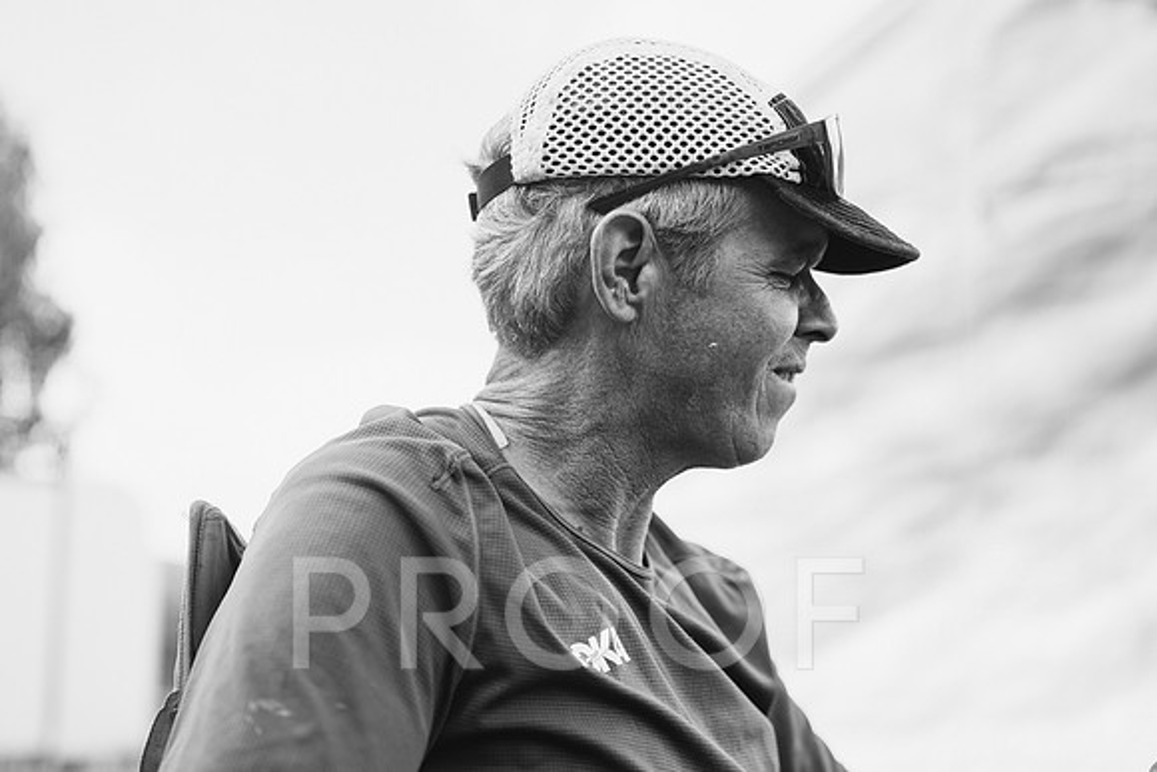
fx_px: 1607
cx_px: 578
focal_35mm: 50
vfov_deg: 27.0
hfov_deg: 39.6
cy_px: 386
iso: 100
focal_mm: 50
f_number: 2.2
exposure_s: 1/400
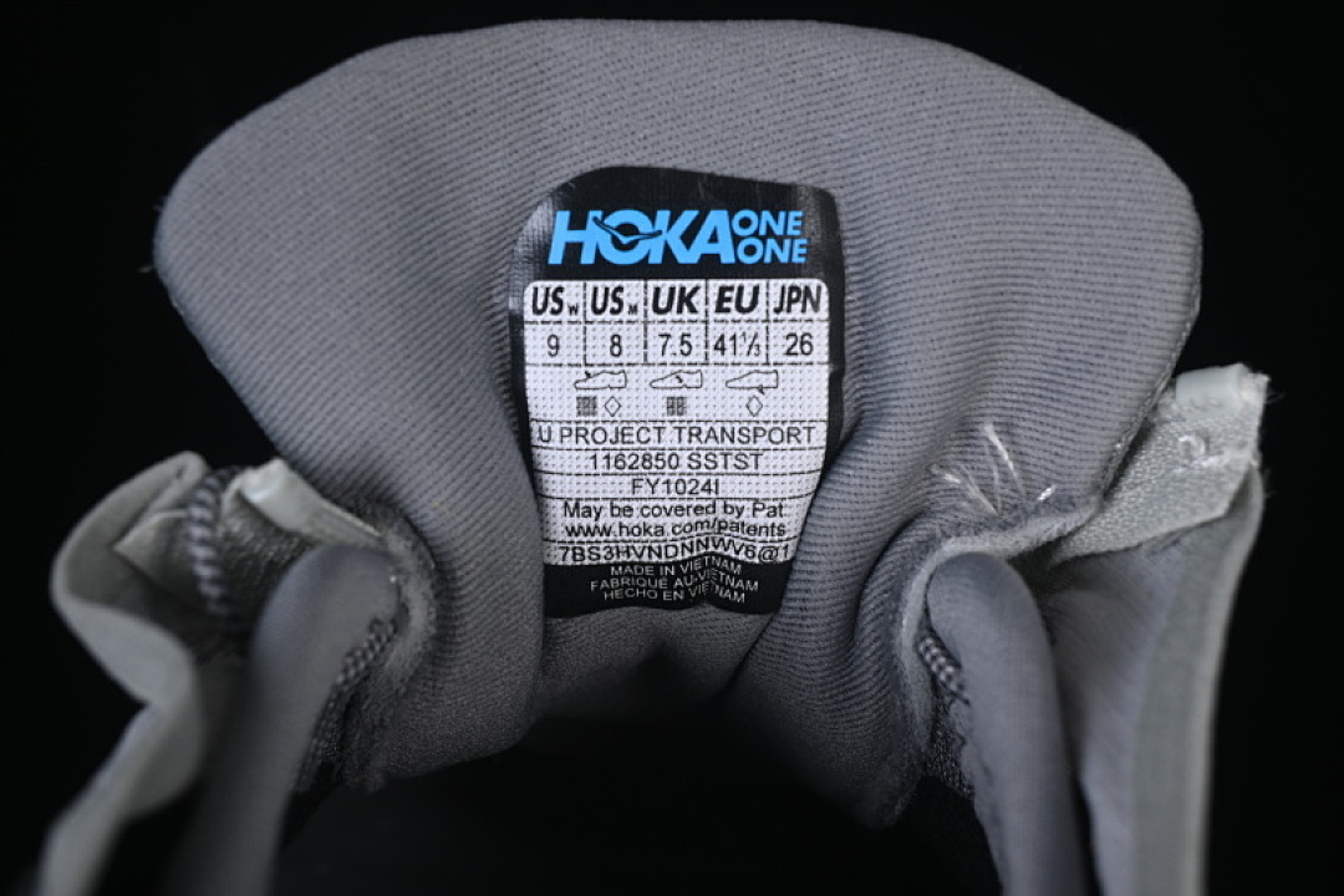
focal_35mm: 75
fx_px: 2800
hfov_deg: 27.0
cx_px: 672
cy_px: 448
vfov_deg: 18.2
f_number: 8
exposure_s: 1/80
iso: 160
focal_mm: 50
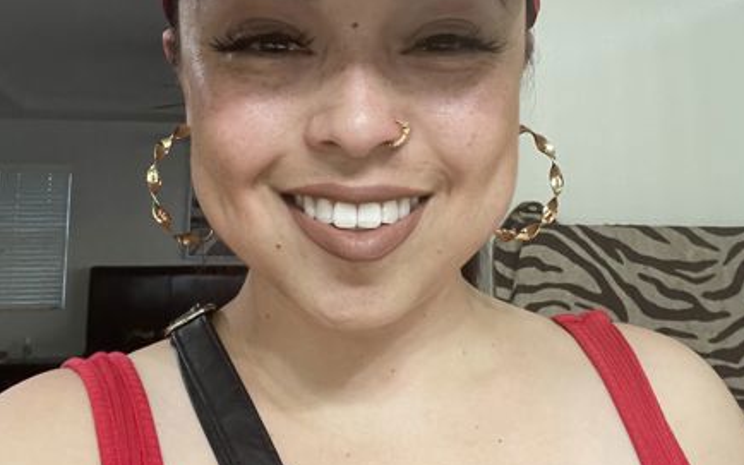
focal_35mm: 43
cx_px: 375
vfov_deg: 29.4
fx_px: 872
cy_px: 114
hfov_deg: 46.2
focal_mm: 2.71
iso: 400
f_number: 2.2
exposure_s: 1/40
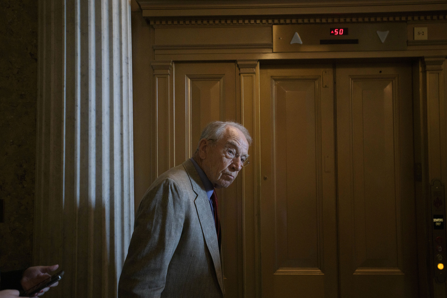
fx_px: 435
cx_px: 224
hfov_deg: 54.4
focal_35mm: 35
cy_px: 149
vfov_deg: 37.9
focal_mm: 35
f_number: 2.8
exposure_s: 1/250
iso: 3200
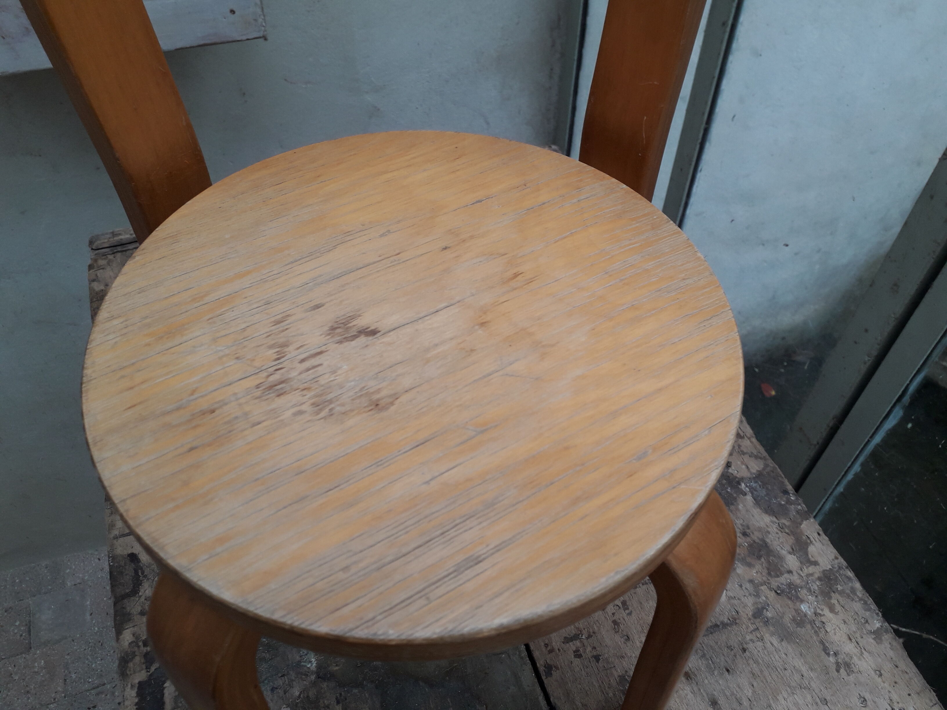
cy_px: 355
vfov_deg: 51.4
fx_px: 739
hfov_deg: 65.3
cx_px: 474
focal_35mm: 27
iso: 40
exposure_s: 1/103
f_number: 1.9
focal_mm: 3.6
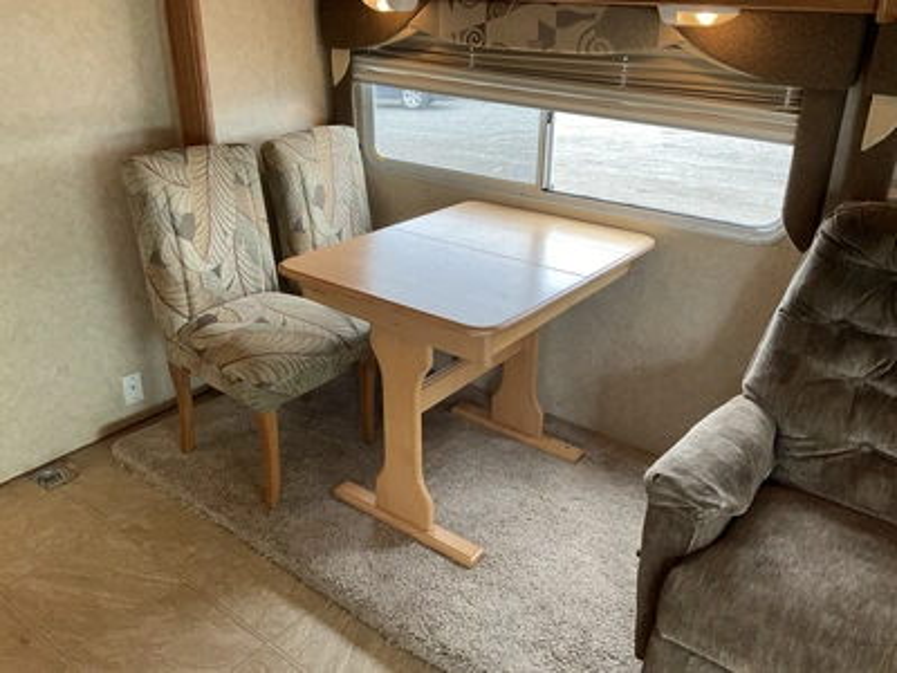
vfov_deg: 48.2
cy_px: 336
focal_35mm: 29
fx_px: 751
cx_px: 448
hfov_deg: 61.7
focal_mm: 3
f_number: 1.8
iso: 64
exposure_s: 1/108
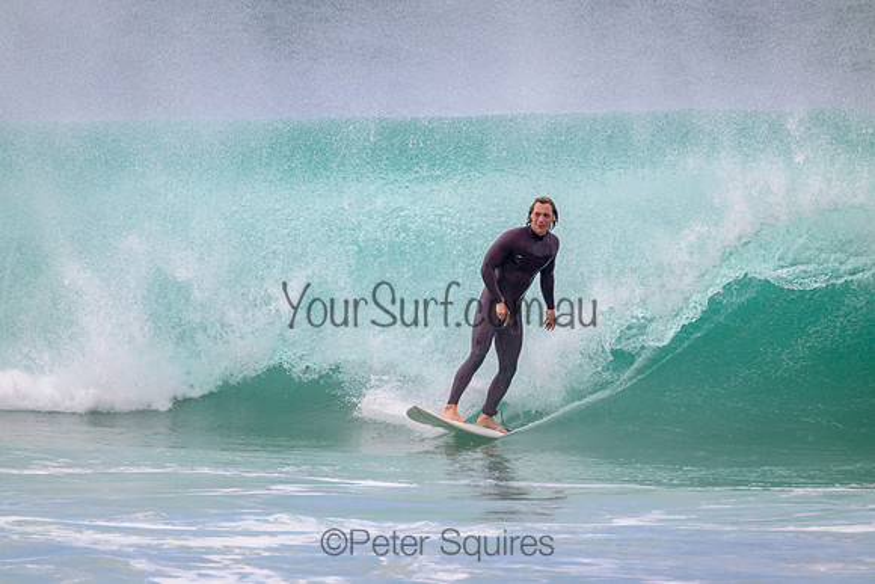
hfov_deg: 2.6
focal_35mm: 800
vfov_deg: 1.7
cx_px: 438
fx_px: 19448
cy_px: 292
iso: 1400
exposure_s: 1/2000
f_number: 11
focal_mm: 800
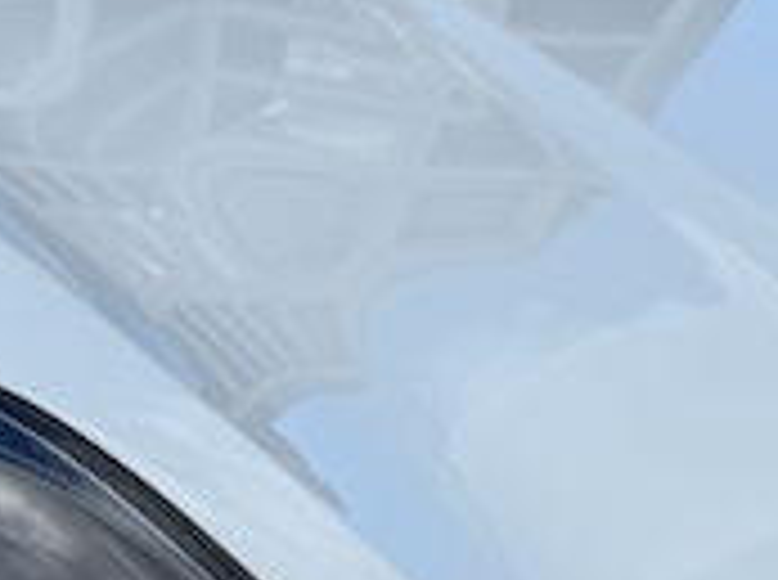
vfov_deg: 14.8
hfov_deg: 21.7
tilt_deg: -32.6
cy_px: 994
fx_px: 1996
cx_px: 108
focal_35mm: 89
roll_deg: -1.0
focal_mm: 6.76
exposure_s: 1/2907
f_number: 1.78
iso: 80
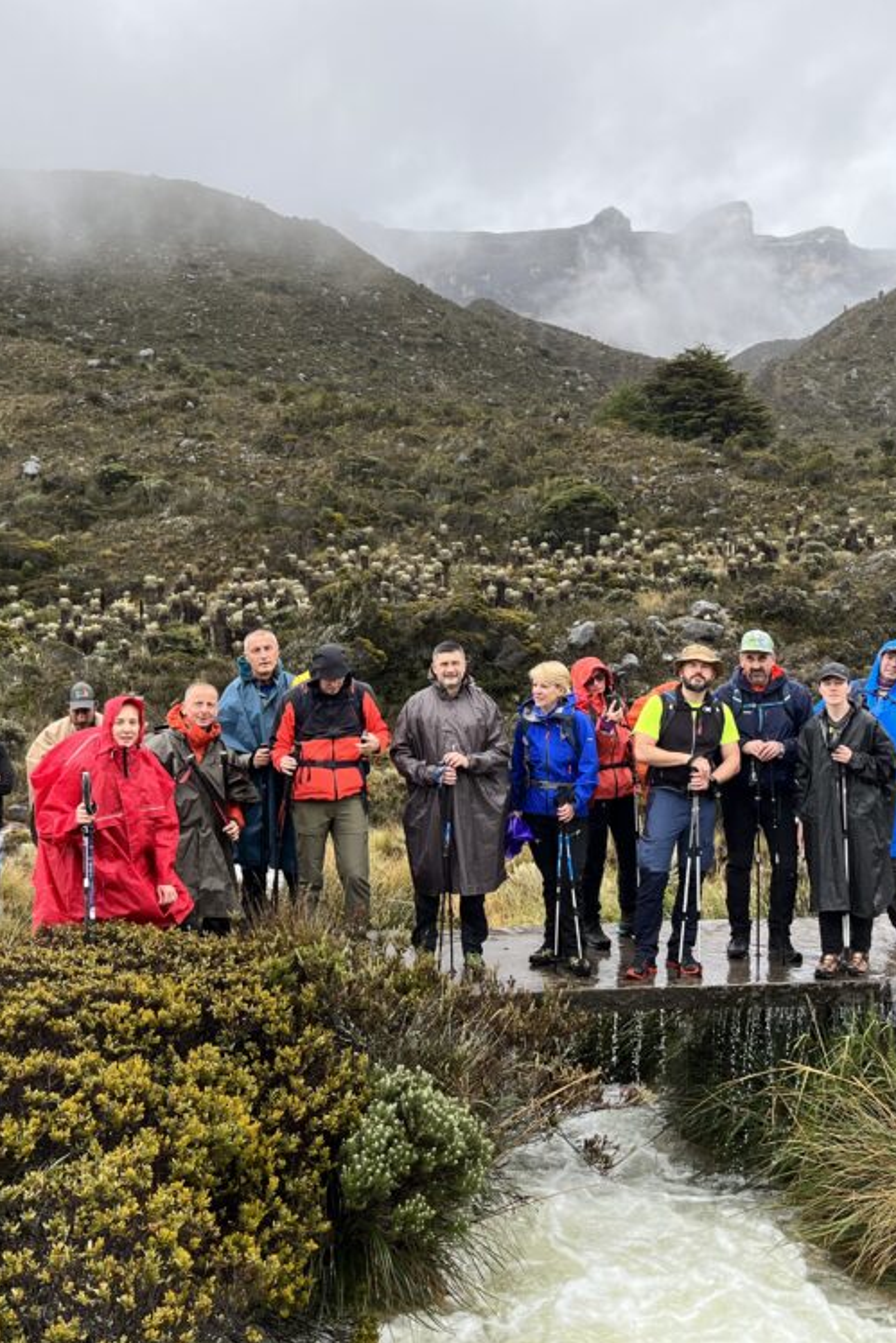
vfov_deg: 51.9
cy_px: 657
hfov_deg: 35.9
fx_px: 1381
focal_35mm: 37
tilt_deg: -3.0
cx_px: 514
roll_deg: -1.0
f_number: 1.6
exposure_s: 1/415
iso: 50
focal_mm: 5.1
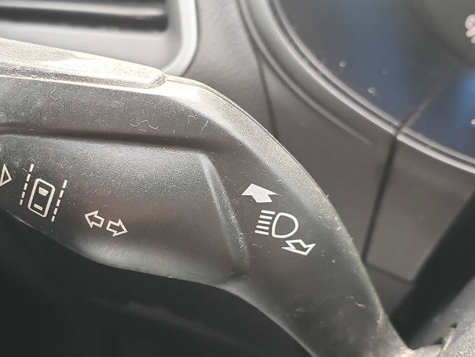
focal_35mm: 44
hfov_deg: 42.5
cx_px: 170
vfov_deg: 32.8
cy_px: 215
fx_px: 604
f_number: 2.4
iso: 200
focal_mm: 4.3
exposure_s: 1/49
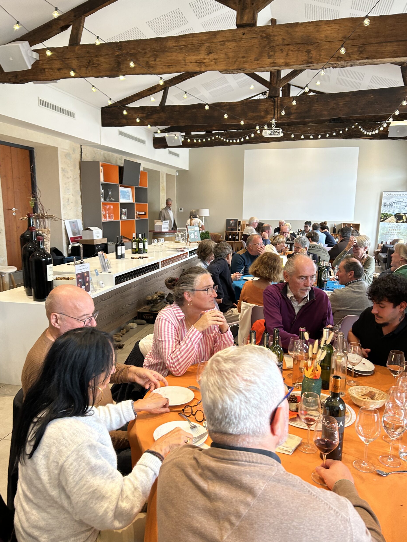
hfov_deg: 51.4
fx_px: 423
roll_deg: +0.6
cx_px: 203
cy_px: 280
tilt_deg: -11.0
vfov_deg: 65.3
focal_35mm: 27
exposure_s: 1/50
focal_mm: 5.7
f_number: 1.5
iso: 125
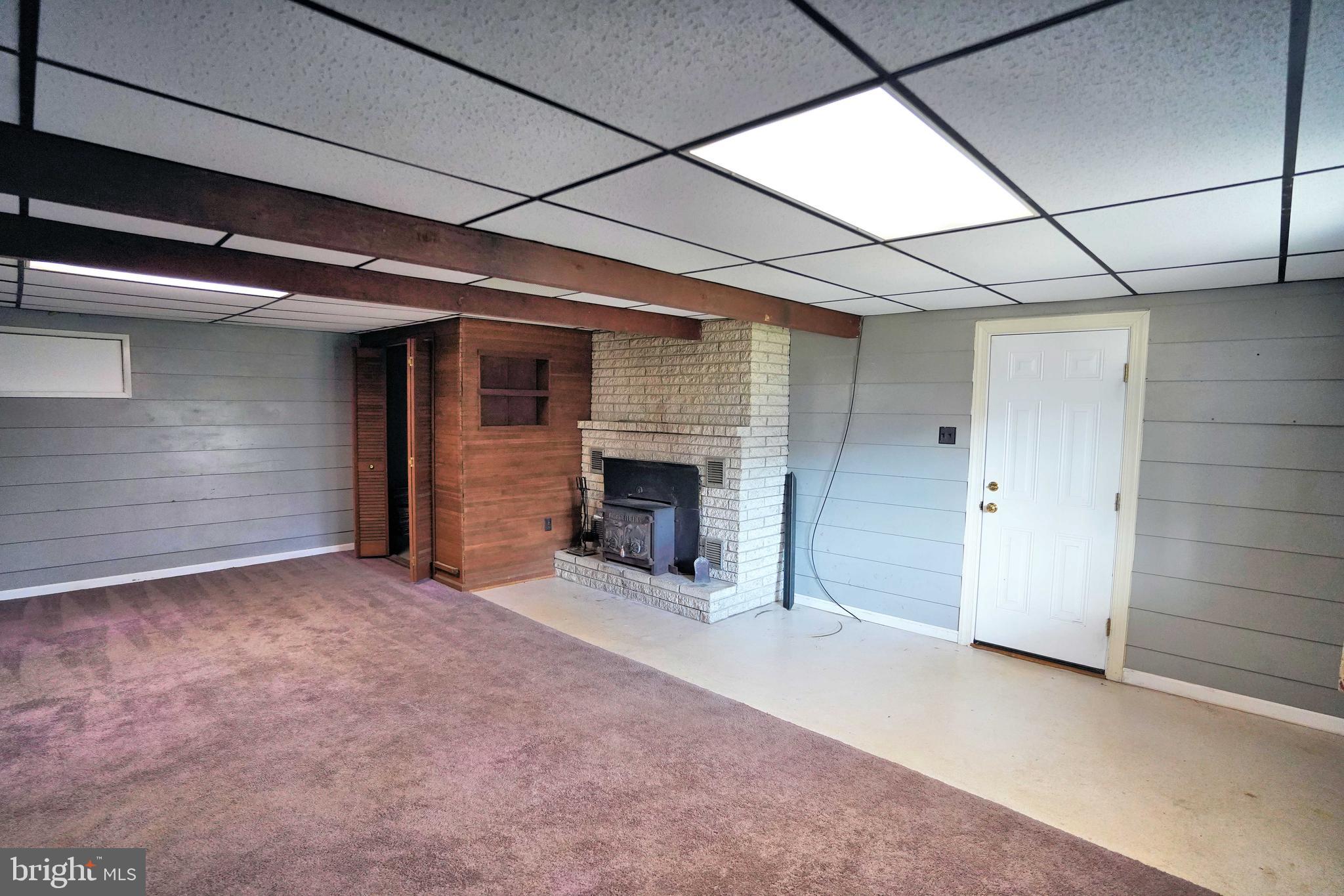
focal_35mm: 17
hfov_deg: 93.3
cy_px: 448
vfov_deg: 70.4
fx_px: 635
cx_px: 672
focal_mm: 17
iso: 4000
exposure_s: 1/160
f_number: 2.8
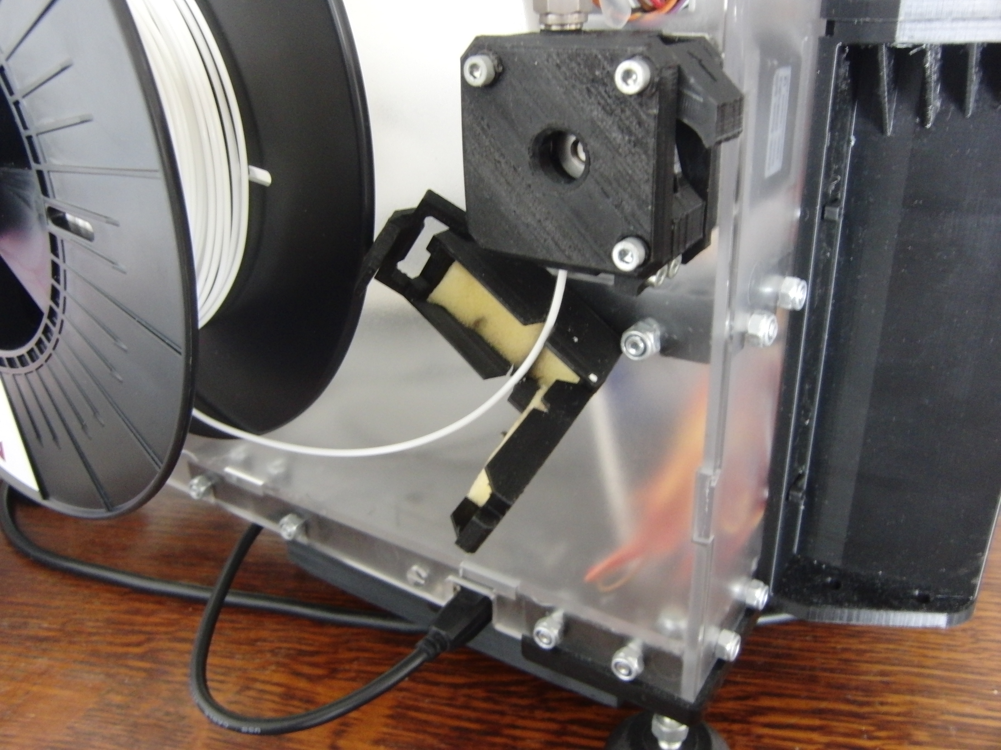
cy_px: 375
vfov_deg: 46.8
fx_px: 868
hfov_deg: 60.0
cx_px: 500
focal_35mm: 30
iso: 400
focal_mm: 5.2
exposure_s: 1/5
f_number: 3.5
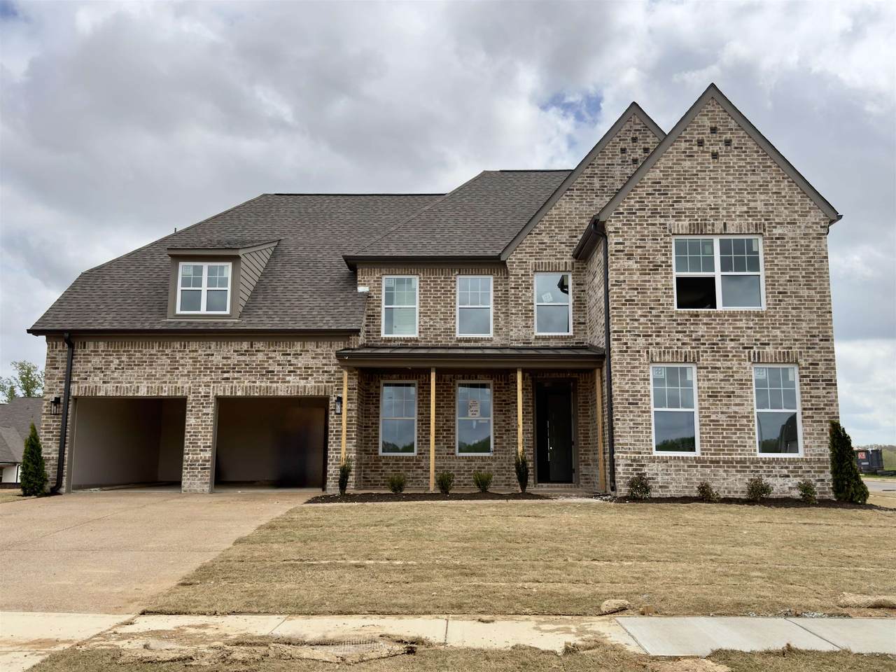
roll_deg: -0.6
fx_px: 802
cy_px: 336
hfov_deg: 58.4
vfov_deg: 45.4
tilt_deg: +9.2
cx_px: 448
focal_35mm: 31
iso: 64
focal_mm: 6.76
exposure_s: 1/6173
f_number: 1.78
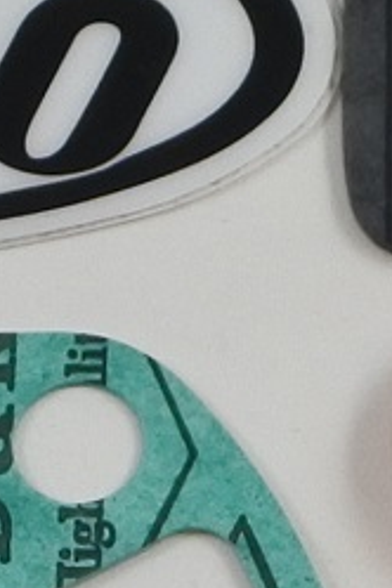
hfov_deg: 6.3
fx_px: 3544
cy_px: 440
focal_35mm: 217
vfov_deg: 9.5
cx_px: 231
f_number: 3.8
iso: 400
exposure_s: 1/200
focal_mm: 11.8
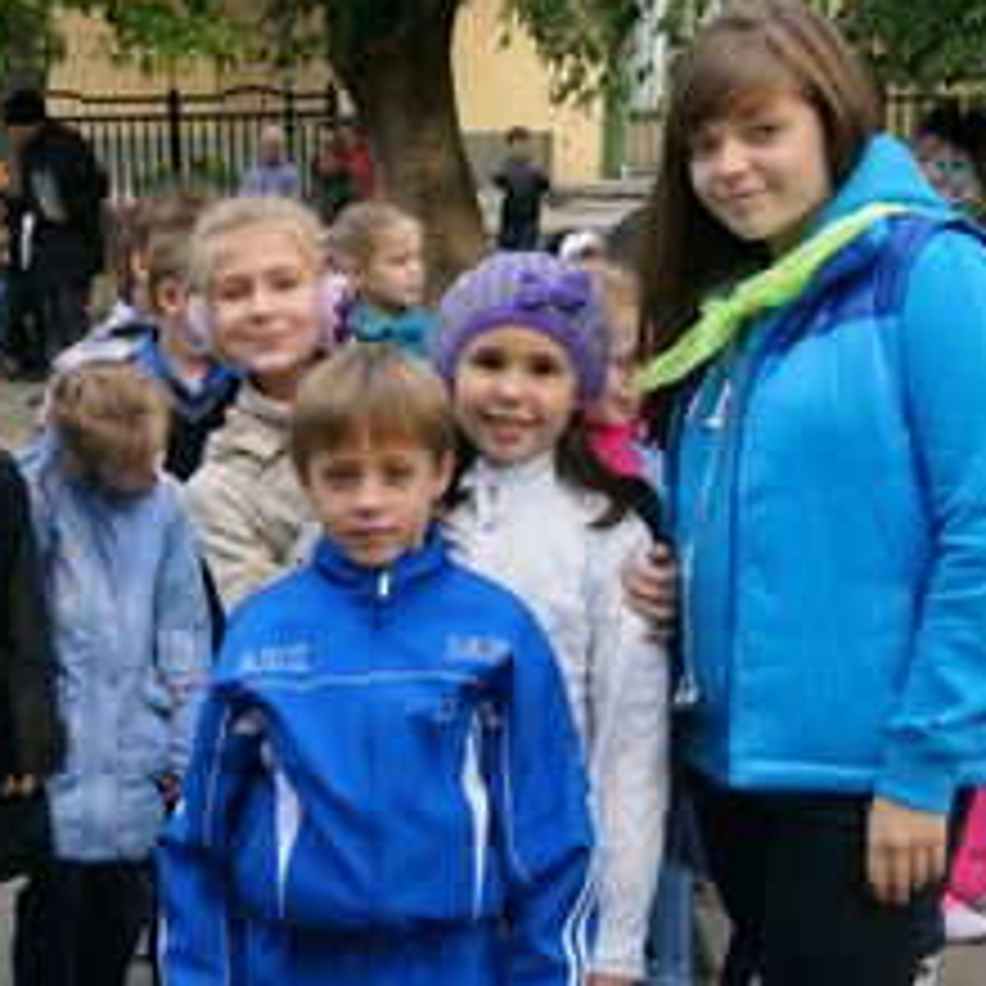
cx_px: 261
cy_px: 581
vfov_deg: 18.7
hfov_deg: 18.6
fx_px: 2997
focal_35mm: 93
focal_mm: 40
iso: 2500
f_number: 8
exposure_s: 1/1250
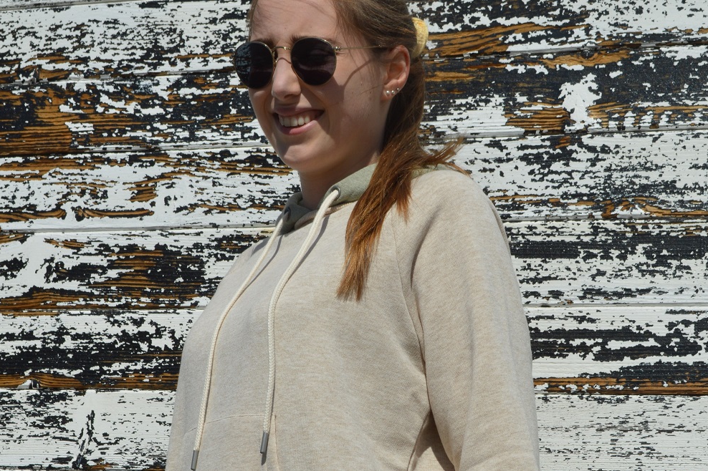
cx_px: 355
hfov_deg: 27.7
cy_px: 446
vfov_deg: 18.3
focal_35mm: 73
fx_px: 1435
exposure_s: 1/400
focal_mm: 32
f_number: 10
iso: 100
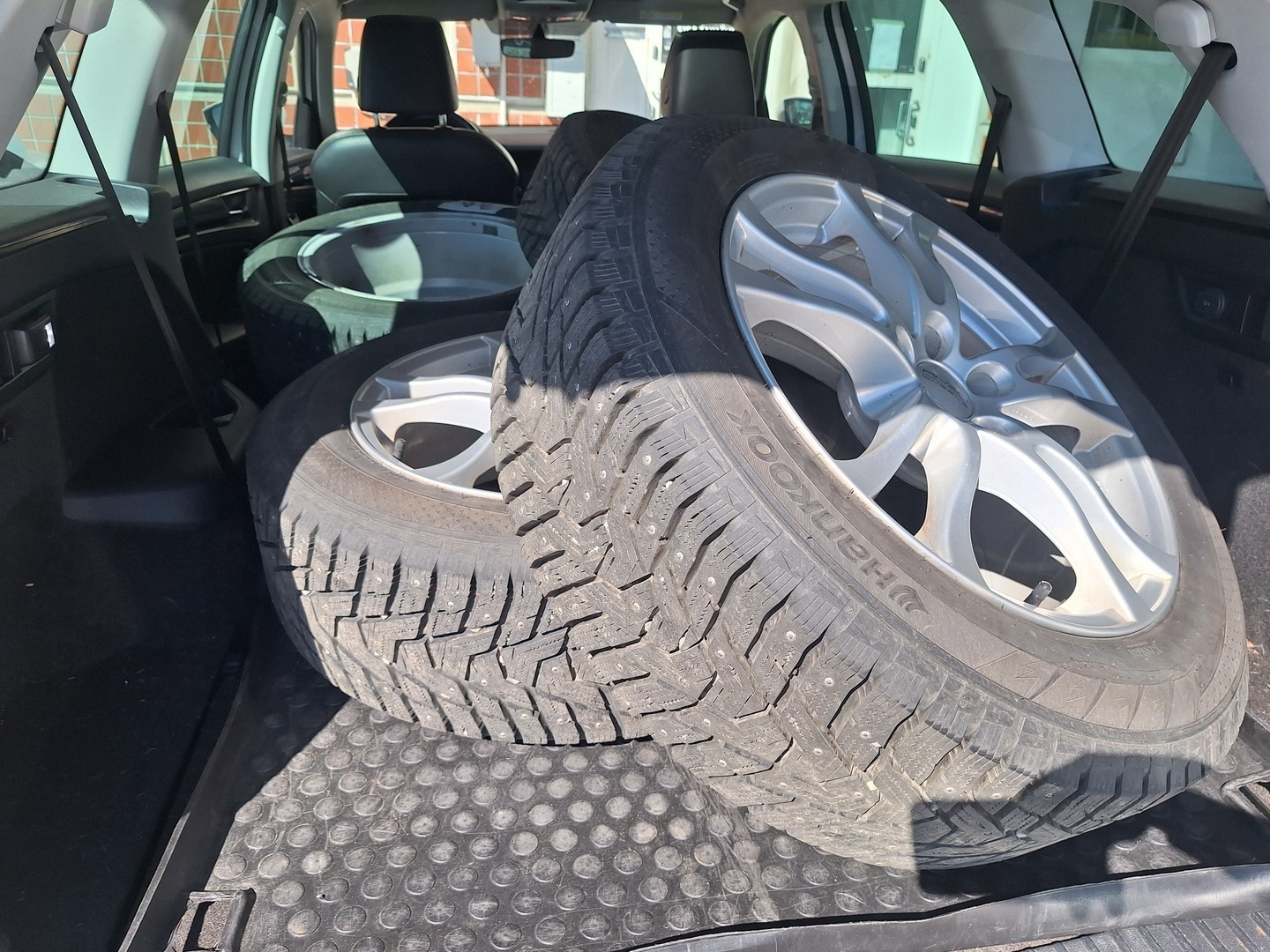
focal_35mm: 23
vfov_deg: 58.9
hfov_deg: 73.9
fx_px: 844
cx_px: 635
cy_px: 476
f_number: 1.8
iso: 40
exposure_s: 1/1255
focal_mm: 5.54
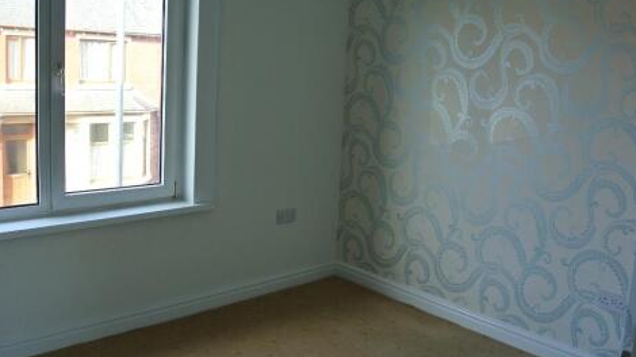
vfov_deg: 33.6
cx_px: 317
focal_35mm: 35
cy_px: 152
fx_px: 590
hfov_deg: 56.6
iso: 250
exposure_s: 1/125
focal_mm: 12.5
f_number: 3.8
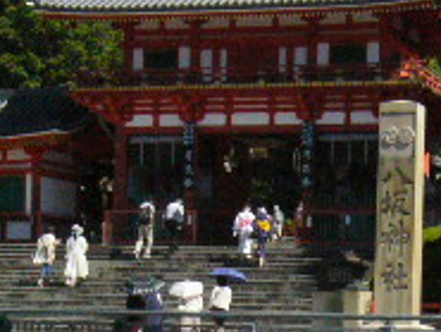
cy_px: 311
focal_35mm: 121
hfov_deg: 16.2
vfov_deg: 12.2
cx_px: 315
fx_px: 1543
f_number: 8
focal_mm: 5.8
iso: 400
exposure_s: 1/2000
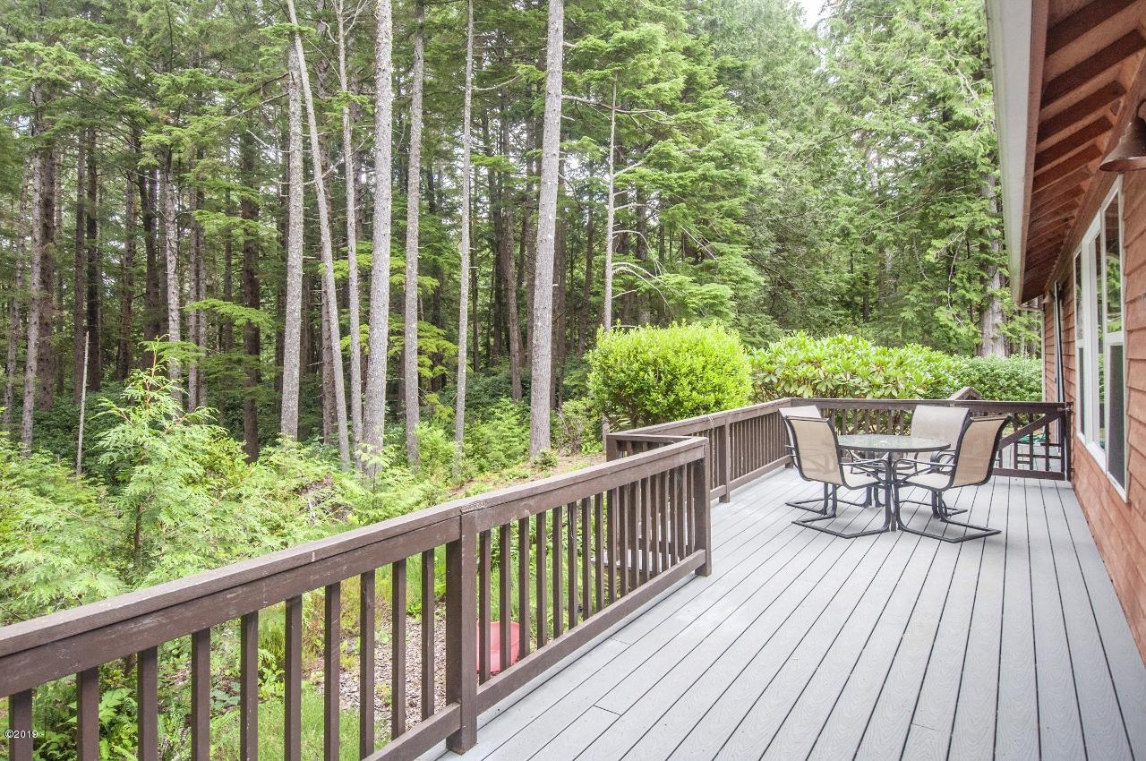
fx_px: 1145
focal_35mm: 36
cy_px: 380
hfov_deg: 53.2
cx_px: 573
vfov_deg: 36.8
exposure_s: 1/125
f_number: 8
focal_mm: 24
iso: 400
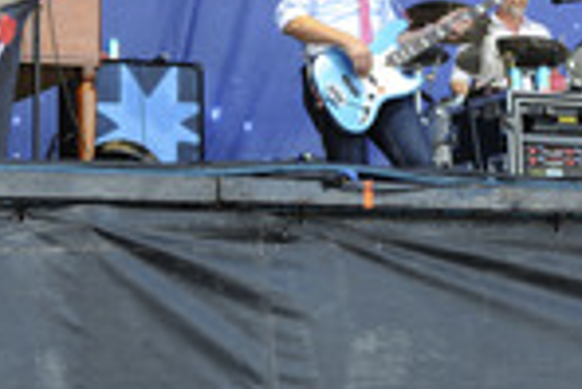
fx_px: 2460
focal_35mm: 152
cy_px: -94
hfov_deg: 13.4
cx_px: 480
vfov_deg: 8.9
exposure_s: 1/500
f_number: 3.5
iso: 800
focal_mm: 50
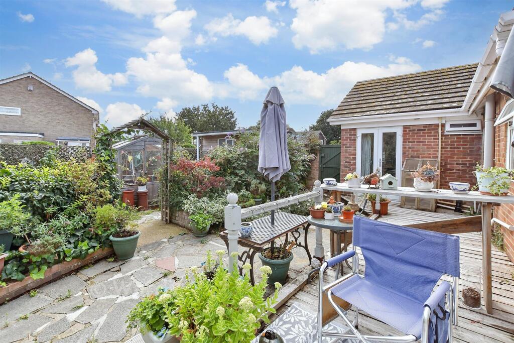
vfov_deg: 77.3
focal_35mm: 15
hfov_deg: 100.4
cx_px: 257
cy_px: 172
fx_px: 214
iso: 160
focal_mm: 10
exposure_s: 1/250
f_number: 6.3
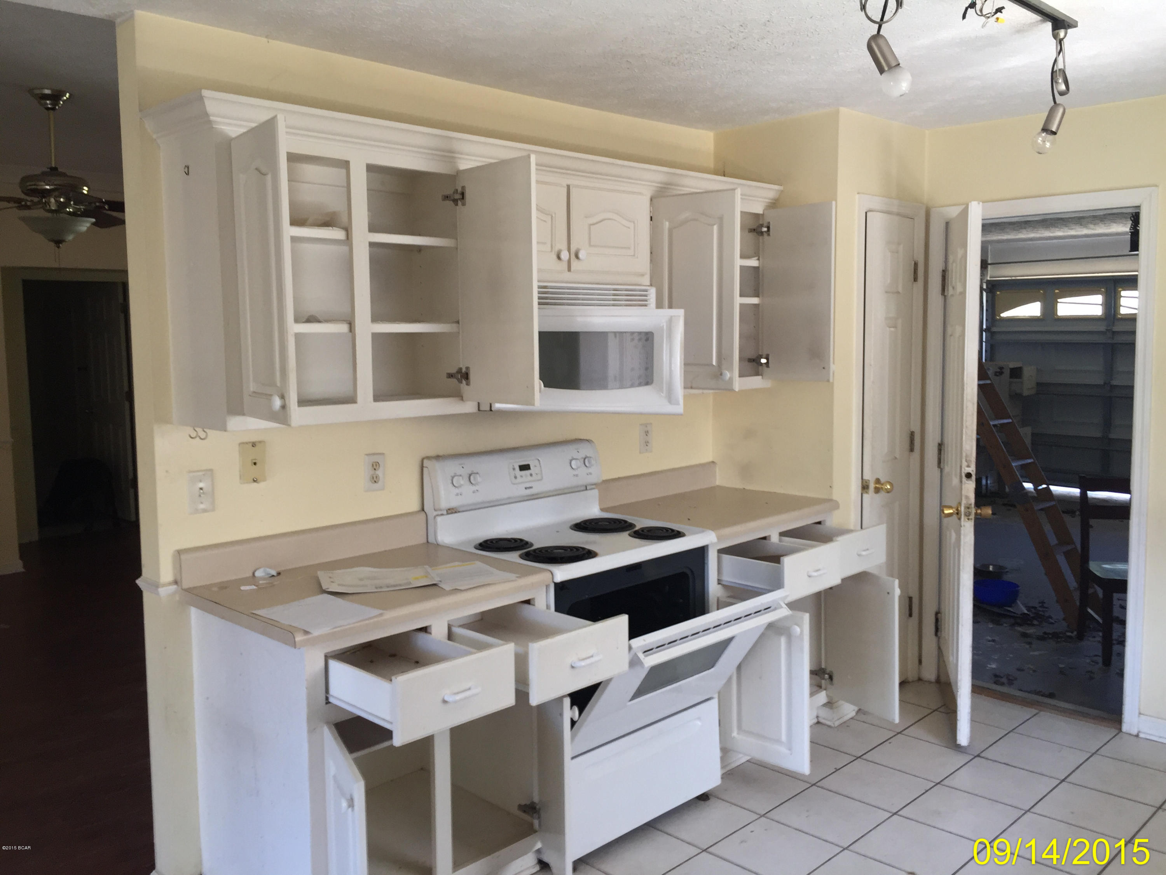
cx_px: 583
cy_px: 438
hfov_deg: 61.7
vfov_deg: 48.2
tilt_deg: -3.3
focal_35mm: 29
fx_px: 977
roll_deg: +0.4
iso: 50
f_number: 2.2
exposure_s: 1/30
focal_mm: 4.15
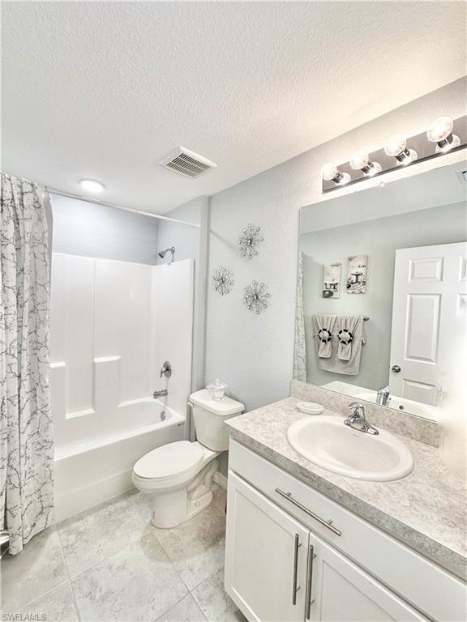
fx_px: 252
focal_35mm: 14
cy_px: 311
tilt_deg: -3.5
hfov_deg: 85.7
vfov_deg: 102.1
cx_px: 234
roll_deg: -4.2
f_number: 2.2
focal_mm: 2.22
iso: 125
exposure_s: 1/120
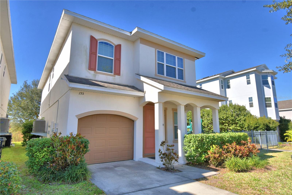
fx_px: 170
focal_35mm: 21
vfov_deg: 59.5
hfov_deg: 81.2
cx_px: 146
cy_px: 98
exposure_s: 1/250
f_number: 9
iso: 100
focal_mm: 14
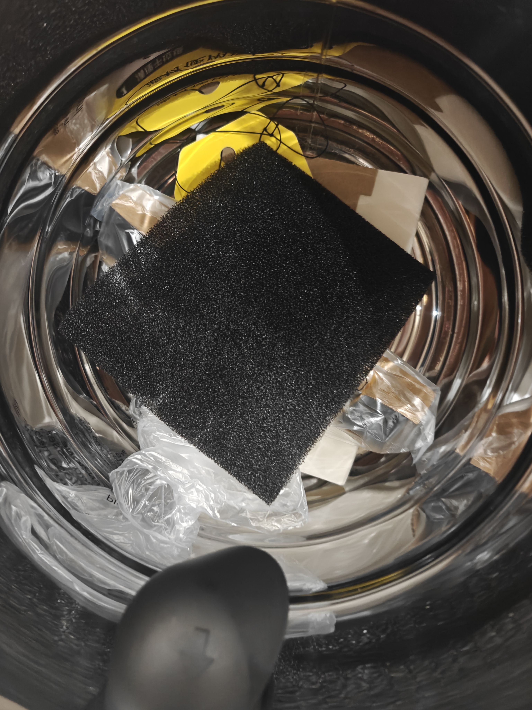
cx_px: 266
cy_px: 355
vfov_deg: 73.9
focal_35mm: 23
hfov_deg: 58.9
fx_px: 471
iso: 5000
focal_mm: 6.06
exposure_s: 1/33
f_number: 1.6
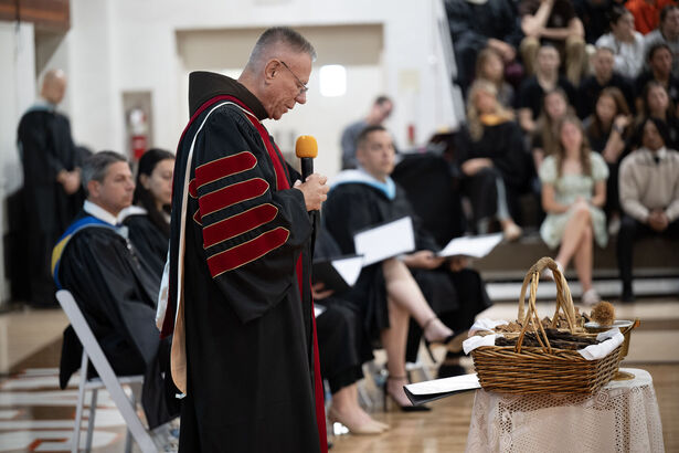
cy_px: 226
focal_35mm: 130
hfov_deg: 15.8
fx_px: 2452
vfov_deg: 10.5
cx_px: 340
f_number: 2.8
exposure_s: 1/80
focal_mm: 130
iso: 1600
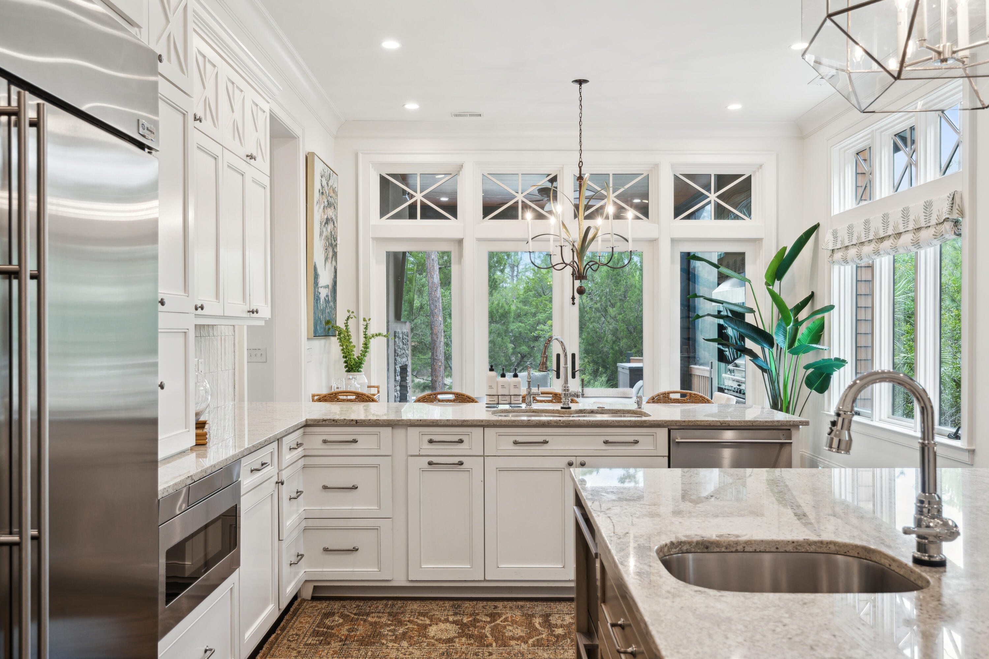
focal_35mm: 31
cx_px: 494
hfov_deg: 60.3
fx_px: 852
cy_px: 330
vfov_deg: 42.3
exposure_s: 1/15
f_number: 7.1
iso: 400
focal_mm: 31
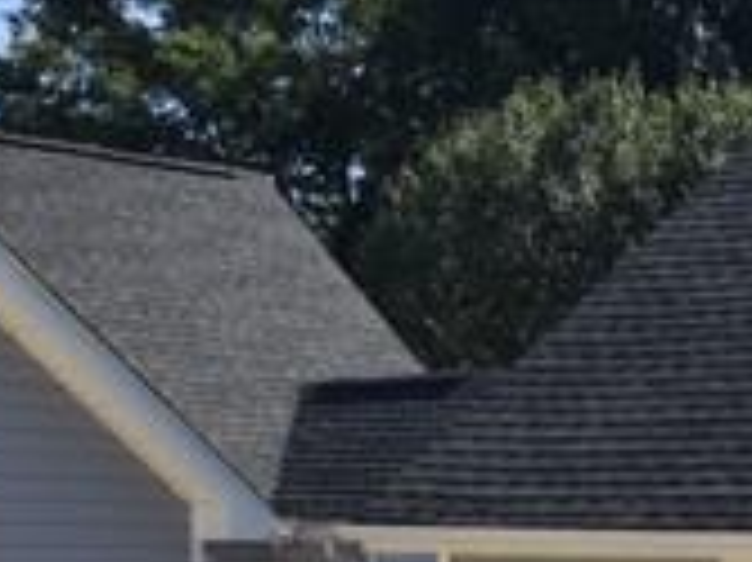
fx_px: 2410
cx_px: 1013
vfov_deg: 12.8
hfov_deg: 16.6
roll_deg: -0.3
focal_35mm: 111
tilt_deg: -7.0
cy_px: 787
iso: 25
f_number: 2.2
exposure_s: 1/1350
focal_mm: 4.15
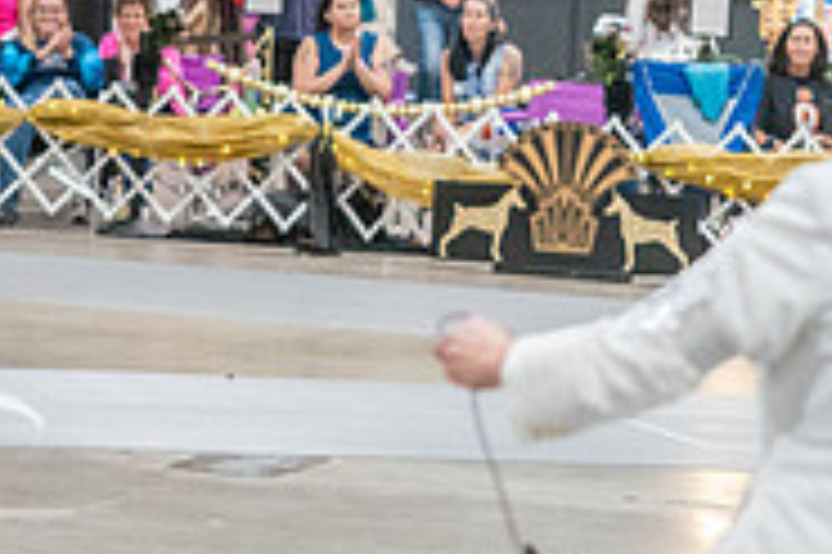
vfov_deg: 6.2
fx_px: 5080
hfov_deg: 9.1
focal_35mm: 220
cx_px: -405
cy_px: -7
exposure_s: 1/250
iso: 6400
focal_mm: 70
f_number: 2.8
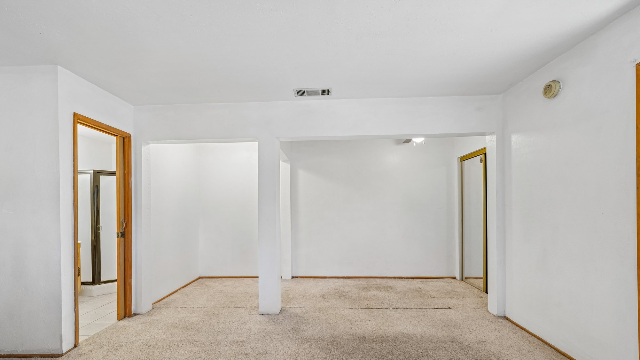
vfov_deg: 70.1
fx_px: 255
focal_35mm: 15
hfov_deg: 103.0
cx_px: 317
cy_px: 207
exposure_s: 1/15
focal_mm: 14
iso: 400
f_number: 8
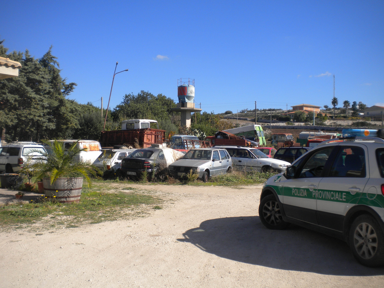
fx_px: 388
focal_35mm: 35
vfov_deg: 40.7
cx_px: 192
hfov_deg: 52.6
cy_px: 144
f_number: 4.6
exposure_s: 1/686
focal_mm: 6.3
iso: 80
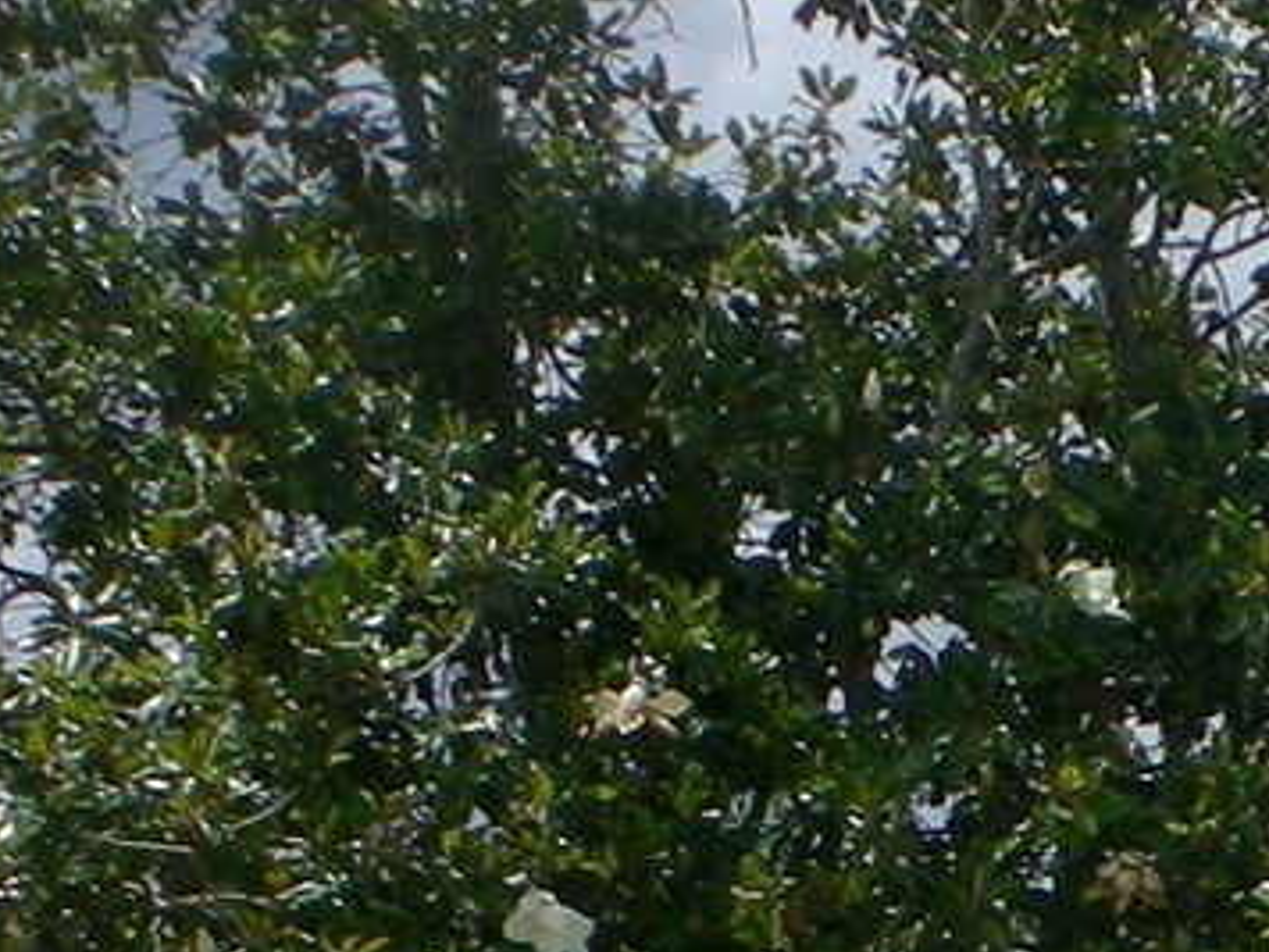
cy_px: 1993
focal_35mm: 171
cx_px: 1957
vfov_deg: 8.2
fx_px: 6269
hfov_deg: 11.1
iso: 50
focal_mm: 6.3
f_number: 4.6
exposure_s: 1/431
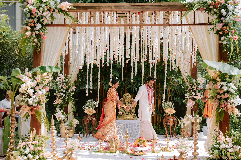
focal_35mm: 51
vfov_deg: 26.5
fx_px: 341
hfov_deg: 38.9
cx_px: 118
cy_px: 82
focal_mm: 50
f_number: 2.5
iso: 800
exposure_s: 1/4000
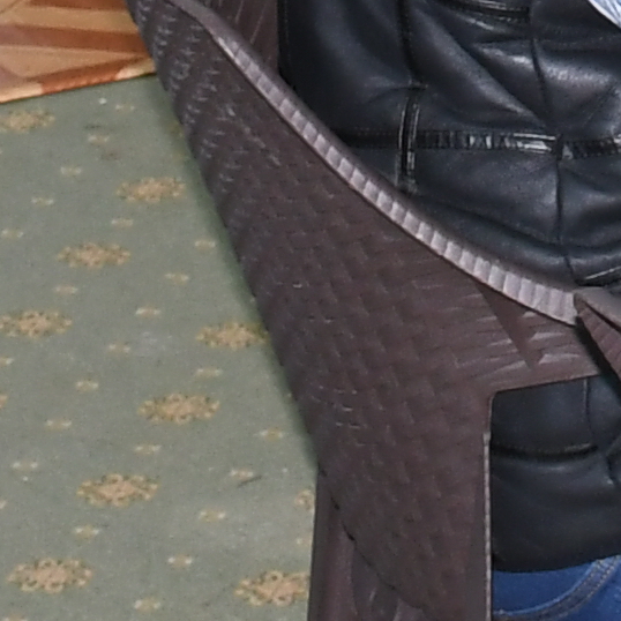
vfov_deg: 5.8
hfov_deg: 6.0
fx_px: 5886
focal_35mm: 290
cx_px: 810
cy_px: -995
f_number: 5.6
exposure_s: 1/100
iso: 640
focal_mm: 22
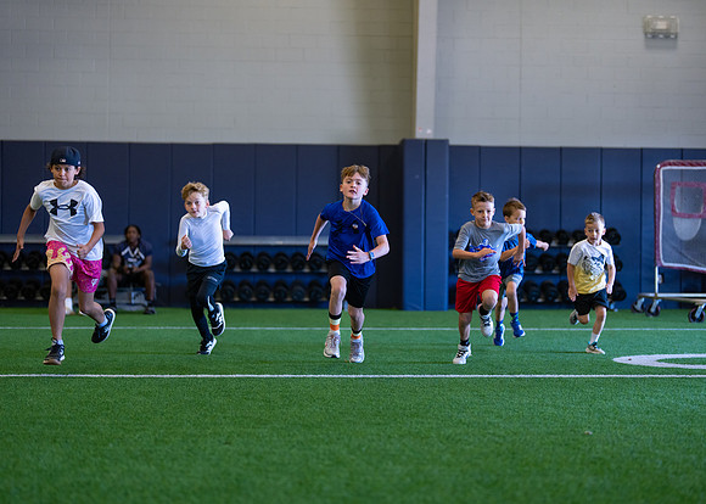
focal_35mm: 55
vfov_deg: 25.9
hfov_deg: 35.7
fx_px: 1097
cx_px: 356
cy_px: 252
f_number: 1.2
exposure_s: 1/1000
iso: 1000
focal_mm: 50
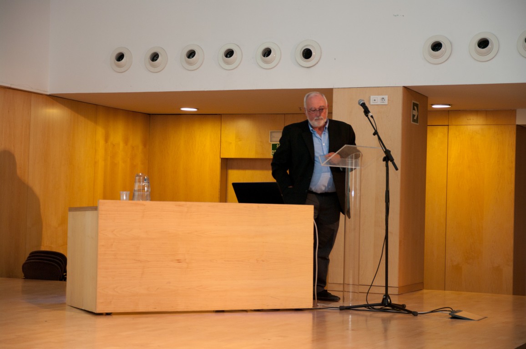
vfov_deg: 18.1
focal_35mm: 75
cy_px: 174
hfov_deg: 27.0
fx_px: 1095
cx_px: 263
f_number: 2.8
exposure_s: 1/60
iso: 800
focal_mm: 50
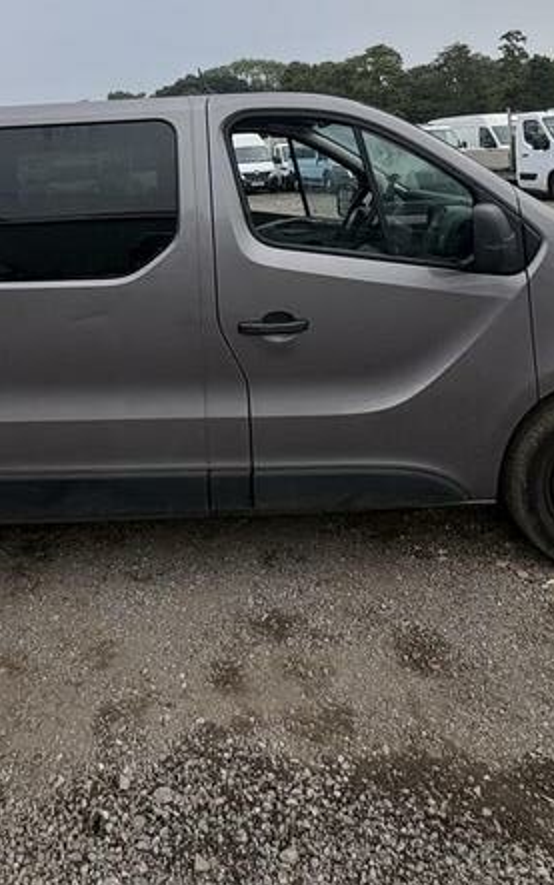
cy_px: 126
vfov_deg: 56.2
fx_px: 724
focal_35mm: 30
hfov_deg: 40.9
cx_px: 156
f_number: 2.2
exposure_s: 1/727
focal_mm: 2.22
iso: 40
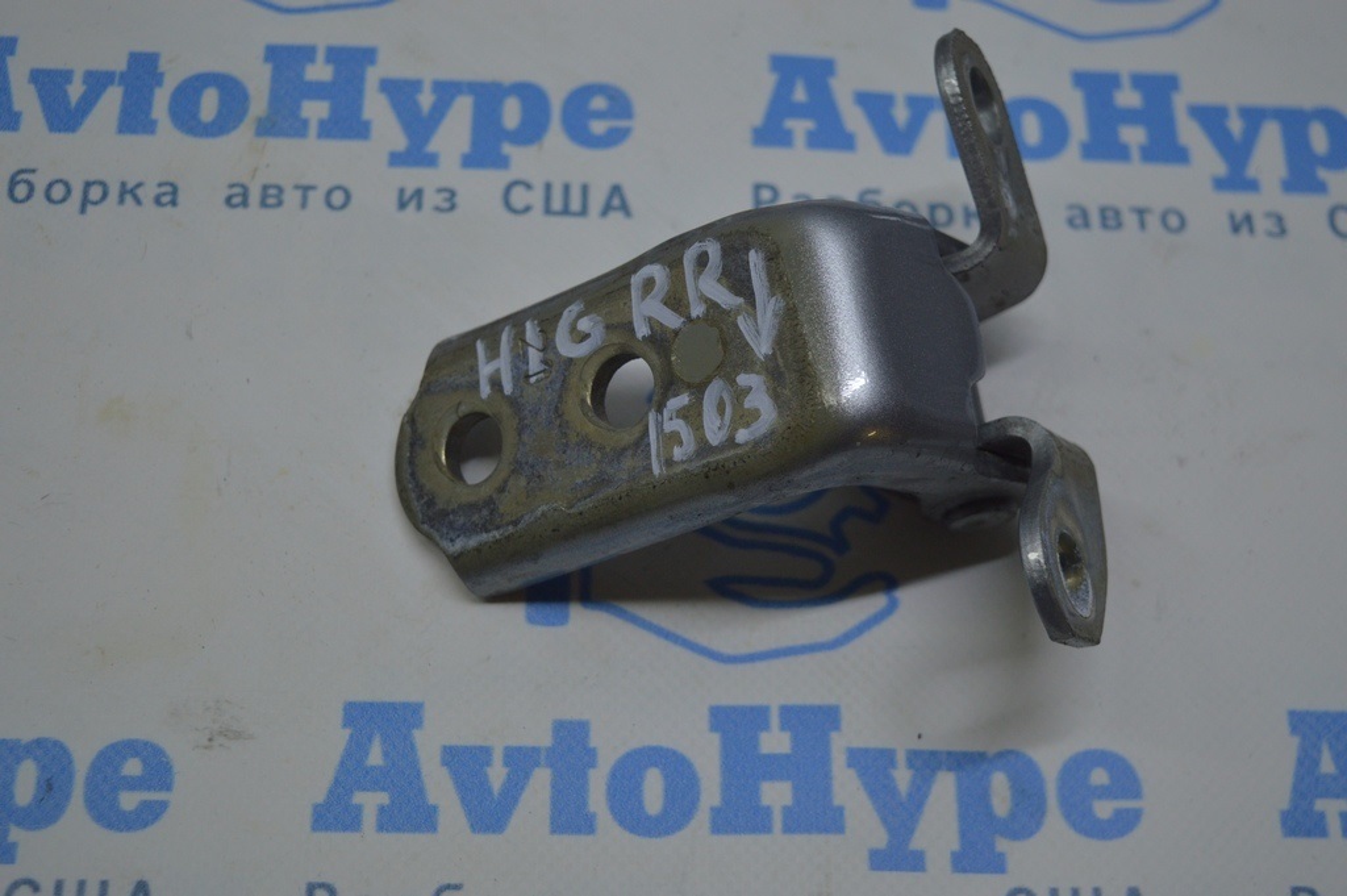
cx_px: 674
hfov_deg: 37.9
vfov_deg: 25.7
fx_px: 1963
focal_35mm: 52
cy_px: 448
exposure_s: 1/200
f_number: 4.5
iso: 400
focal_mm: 35
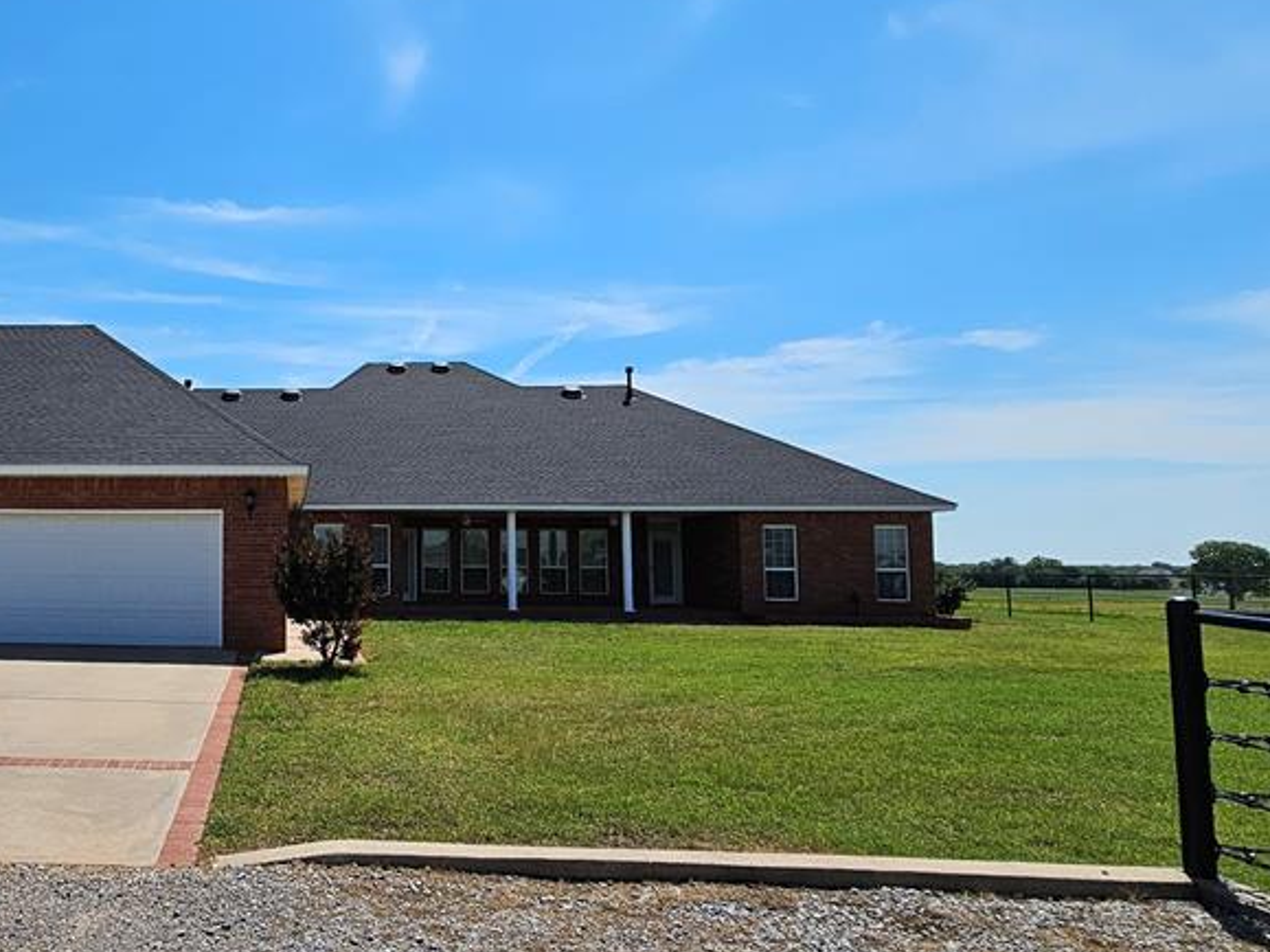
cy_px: 496
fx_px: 844
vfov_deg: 58.8
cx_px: 222
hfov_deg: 65.9
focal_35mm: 23
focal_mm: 2.2
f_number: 2.2
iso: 50
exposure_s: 1/4654
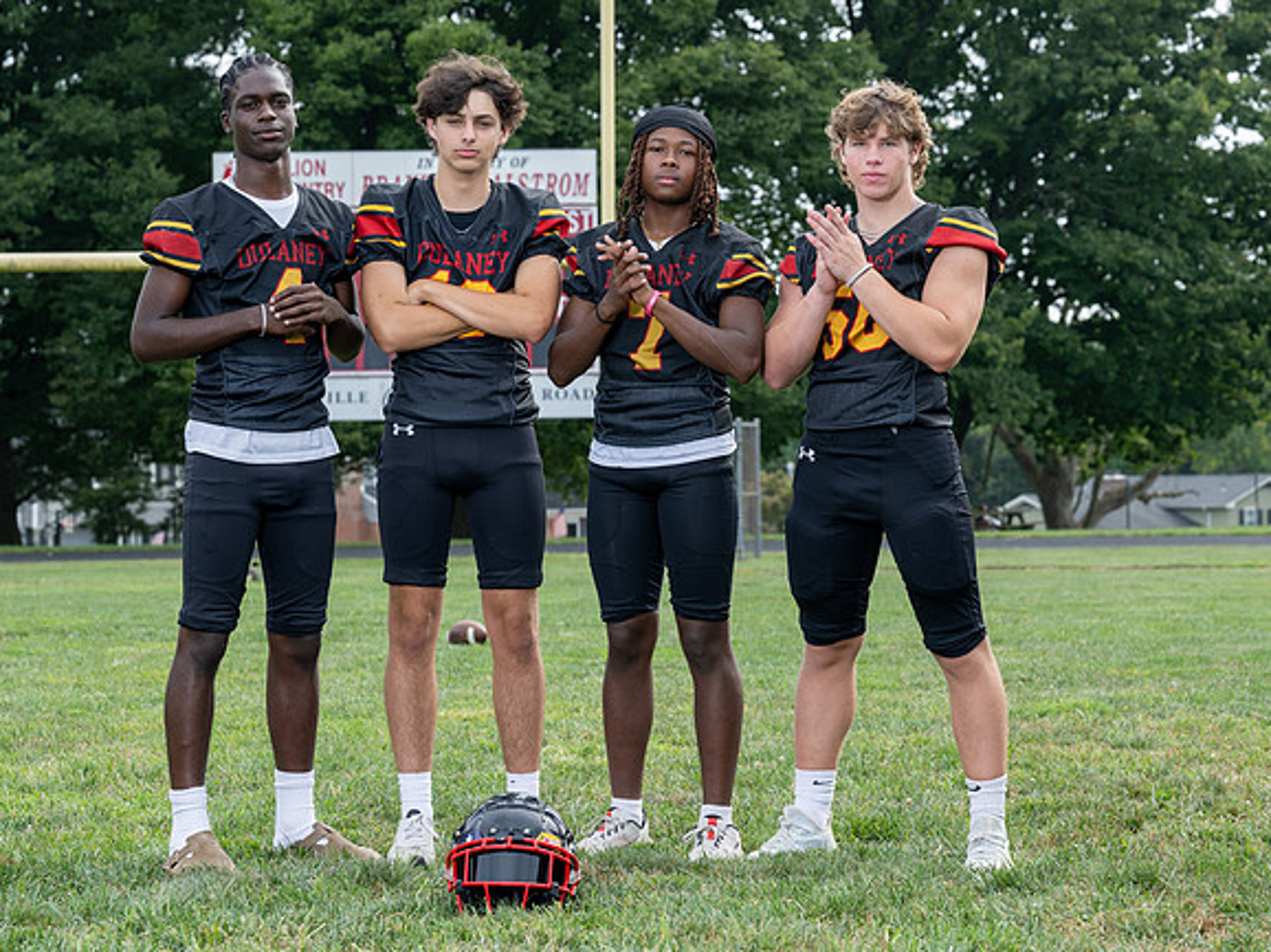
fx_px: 3670
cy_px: 417
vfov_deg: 14.8
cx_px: 705
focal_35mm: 100
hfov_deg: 19.6
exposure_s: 1/160
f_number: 5.6
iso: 100
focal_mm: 70
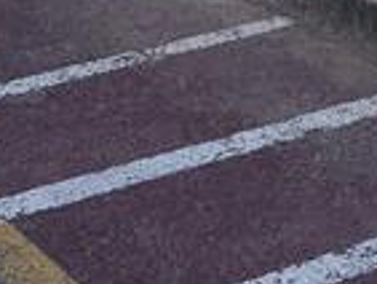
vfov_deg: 8.1
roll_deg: -0.4
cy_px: -472
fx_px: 1788
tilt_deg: -3.0
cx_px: 904
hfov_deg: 10.4
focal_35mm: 164
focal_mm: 4.15
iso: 25
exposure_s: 1/513
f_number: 2.2
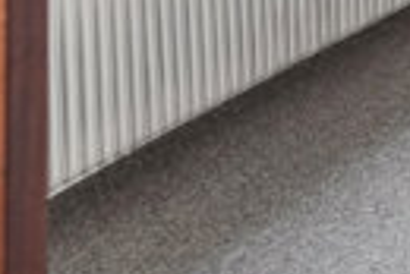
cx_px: 1075
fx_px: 1402
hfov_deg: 12.1
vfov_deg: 9.8
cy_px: -402
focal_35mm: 123
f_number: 5.6
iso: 400
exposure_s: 1/100
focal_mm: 20
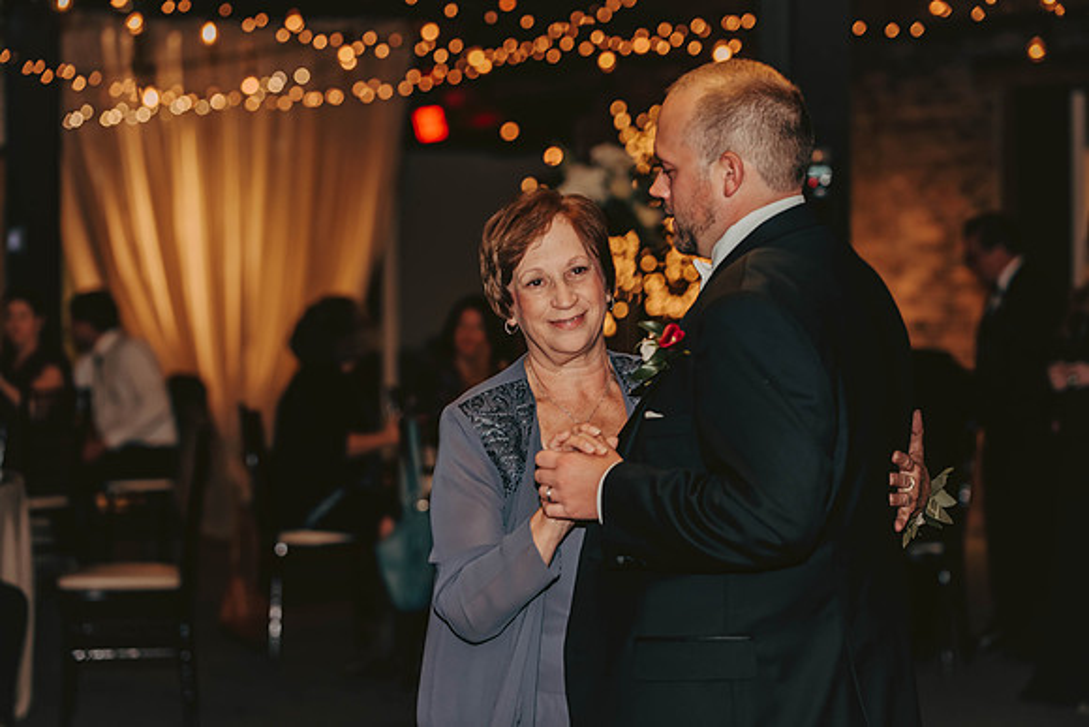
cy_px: 364
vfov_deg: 14.4
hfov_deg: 21.5
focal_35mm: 95
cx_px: 544
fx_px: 2874
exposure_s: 1/80
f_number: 3.2
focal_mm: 95
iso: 500
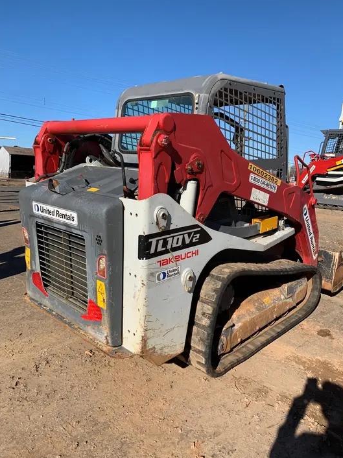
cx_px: 177
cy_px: 223
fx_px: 357
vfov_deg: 65.3
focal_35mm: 27
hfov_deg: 51.3
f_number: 1.8
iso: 25
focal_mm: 4.25
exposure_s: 1/2421
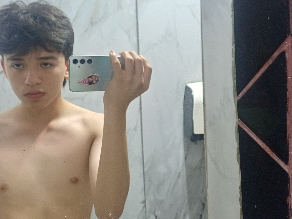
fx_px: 295
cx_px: 143
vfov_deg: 40.6
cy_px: 91
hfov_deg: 52.6
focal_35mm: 35
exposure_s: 1/25
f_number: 1.8
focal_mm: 4.65
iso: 500
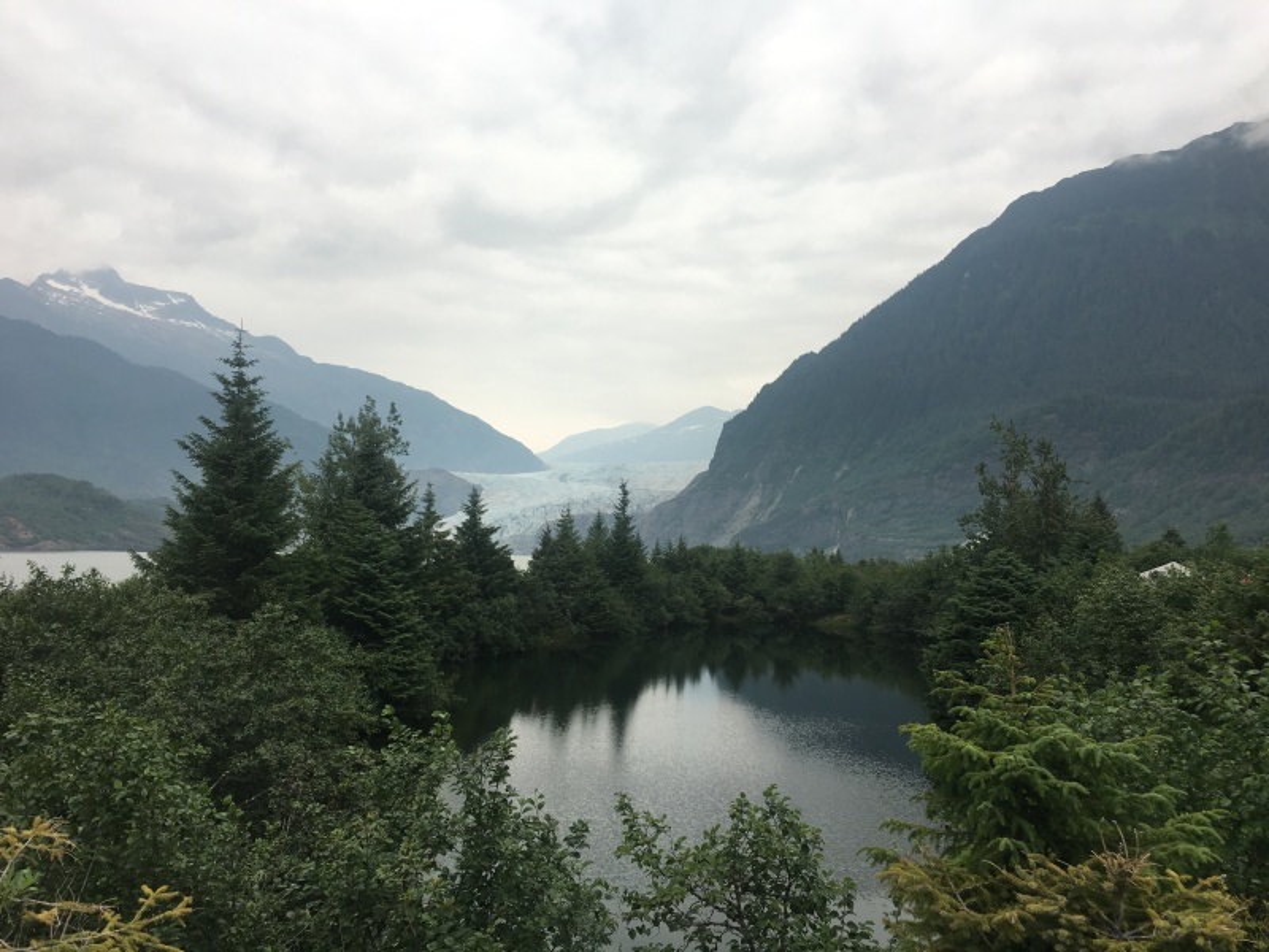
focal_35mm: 29
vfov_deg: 48.2
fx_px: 1063
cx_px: 634
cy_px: 476
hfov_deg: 61.7
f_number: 2.2
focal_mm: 4.15
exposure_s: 1/1068
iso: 25
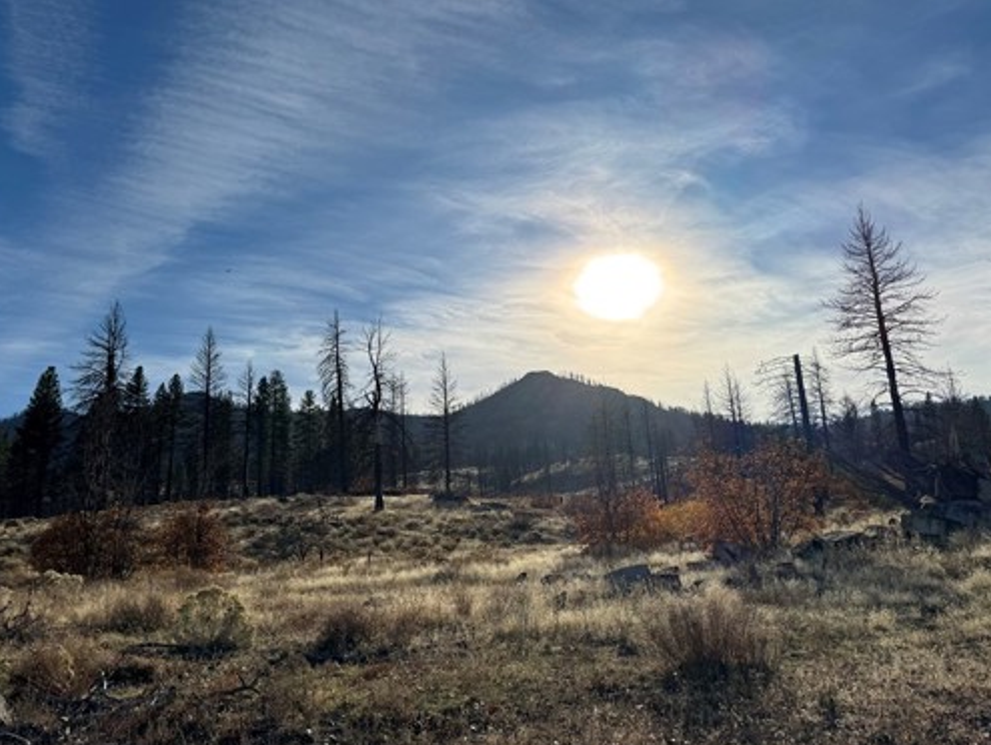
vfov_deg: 45.4
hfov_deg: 58.1
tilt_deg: +16.2
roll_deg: +1.4
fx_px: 888
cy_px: 318
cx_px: 430
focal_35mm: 31
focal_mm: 6.76
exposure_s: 1/12346
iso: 80
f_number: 1.78
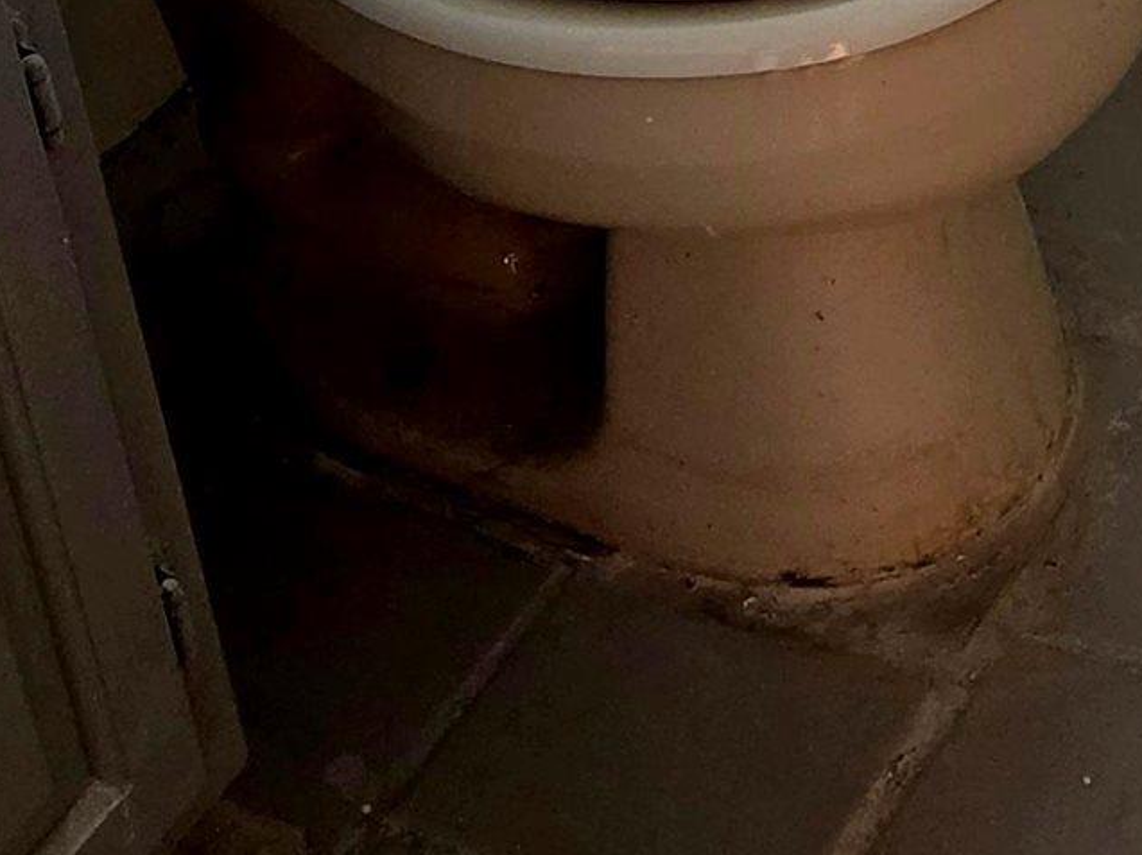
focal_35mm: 111
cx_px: 1395
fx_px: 3660
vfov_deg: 12.0
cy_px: -808
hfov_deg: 16.9
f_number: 1.8
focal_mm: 5.4
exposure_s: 1/60.2
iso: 1250
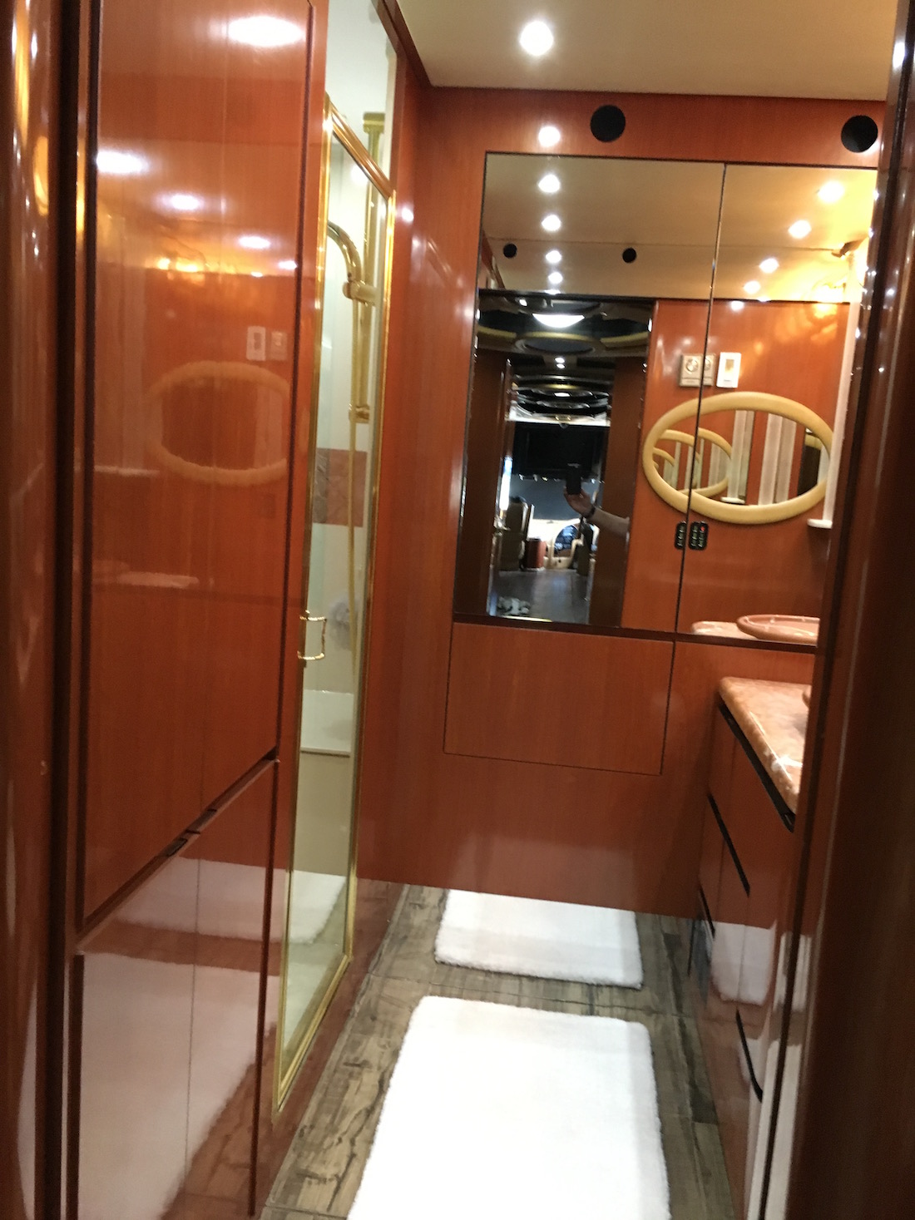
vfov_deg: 61.7
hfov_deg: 48.2
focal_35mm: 29
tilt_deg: -6.5
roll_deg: -3.2
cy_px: 610
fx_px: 1022
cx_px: 458
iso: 250
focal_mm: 4.15
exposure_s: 1/15
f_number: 2.2
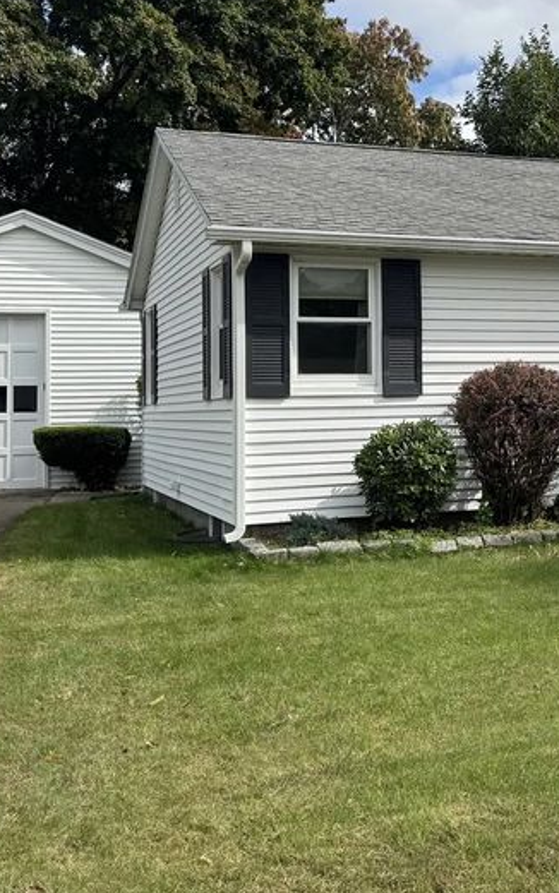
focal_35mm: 50
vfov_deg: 40.0
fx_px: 1218
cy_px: 338
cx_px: 581
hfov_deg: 24.5
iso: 80
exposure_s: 1/4608
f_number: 1.78
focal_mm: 6.76
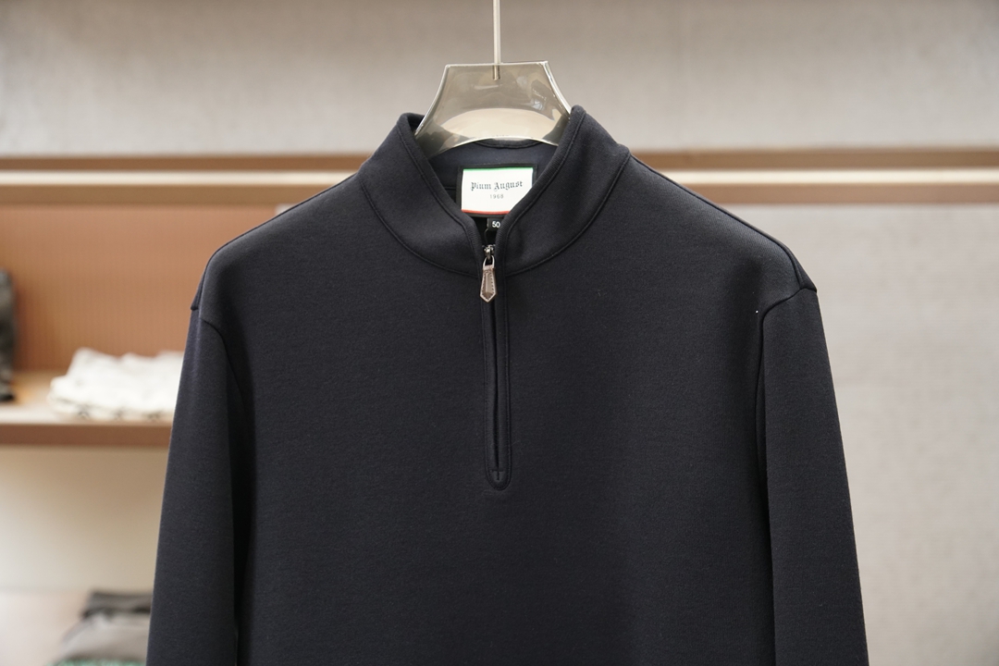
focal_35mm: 82
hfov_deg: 24.6
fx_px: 2289
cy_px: 333
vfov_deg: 16.6
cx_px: 500
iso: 640
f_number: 4
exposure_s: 1/125
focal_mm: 55
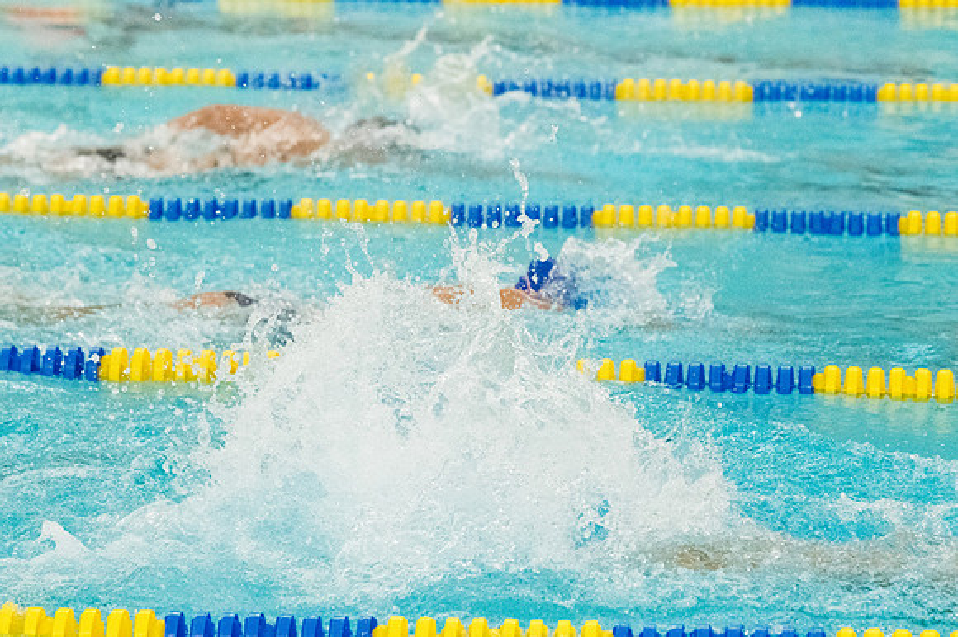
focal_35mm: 225
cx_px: 479
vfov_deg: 6.1
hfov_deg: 9.2
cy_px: 318
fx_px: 5984
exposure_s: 1/1250
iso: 8000
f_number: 4.5
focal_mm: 150
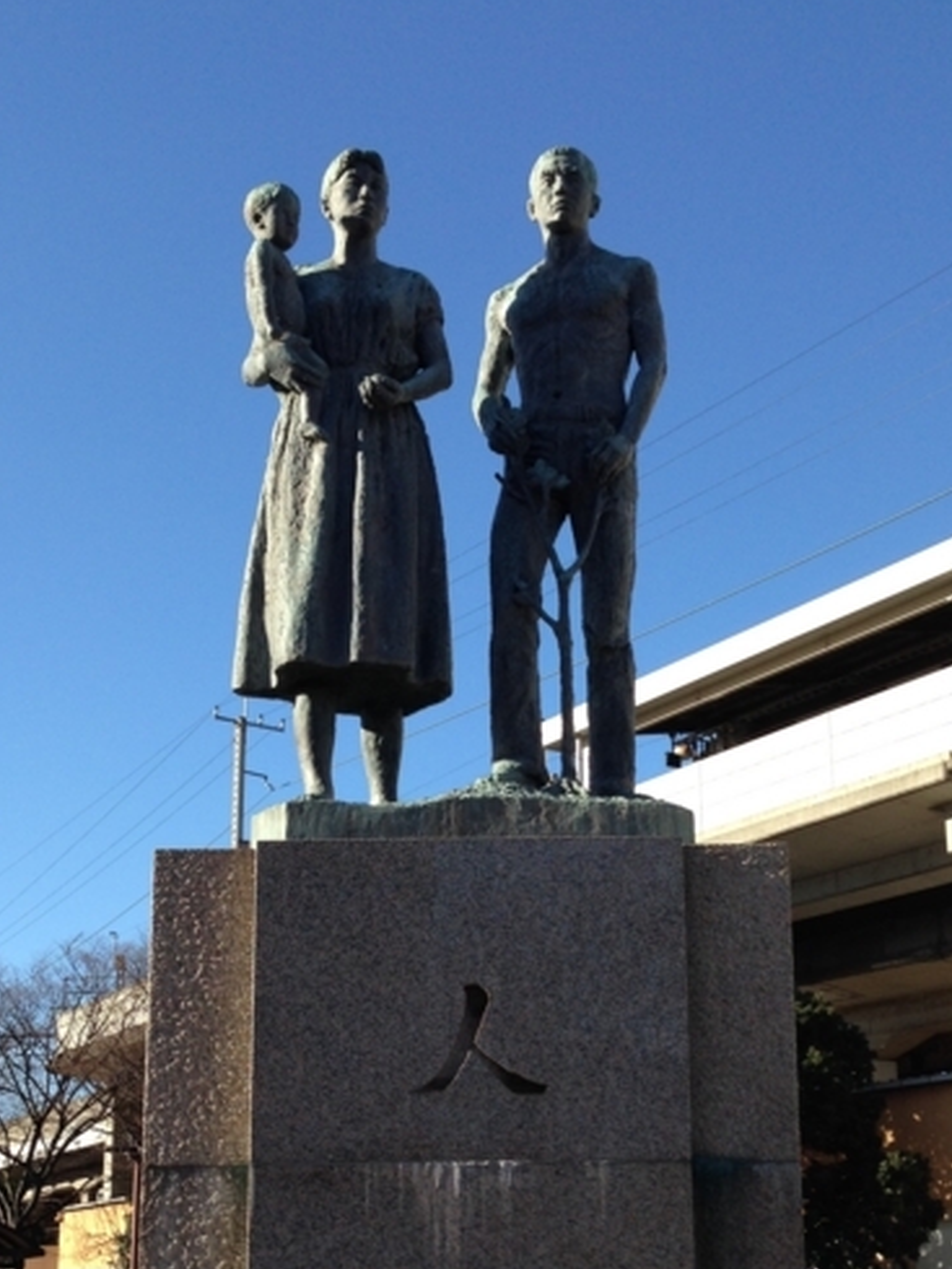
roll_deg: +0.7
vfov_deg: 35.0
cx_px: 470
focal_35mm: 54
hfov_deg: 27.0
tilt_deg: +13.6
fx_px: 1979
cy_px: 893
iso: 50
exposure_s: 1/889
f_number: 2.4
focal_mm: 4.12
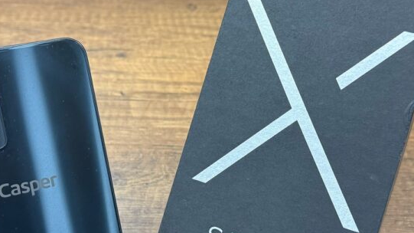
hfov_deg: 36.0
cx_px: 181
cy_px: 131
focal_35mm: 58
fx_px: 637
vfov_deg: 20.7
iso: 250
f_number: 1.78
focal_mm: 6.76
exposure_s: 1/50
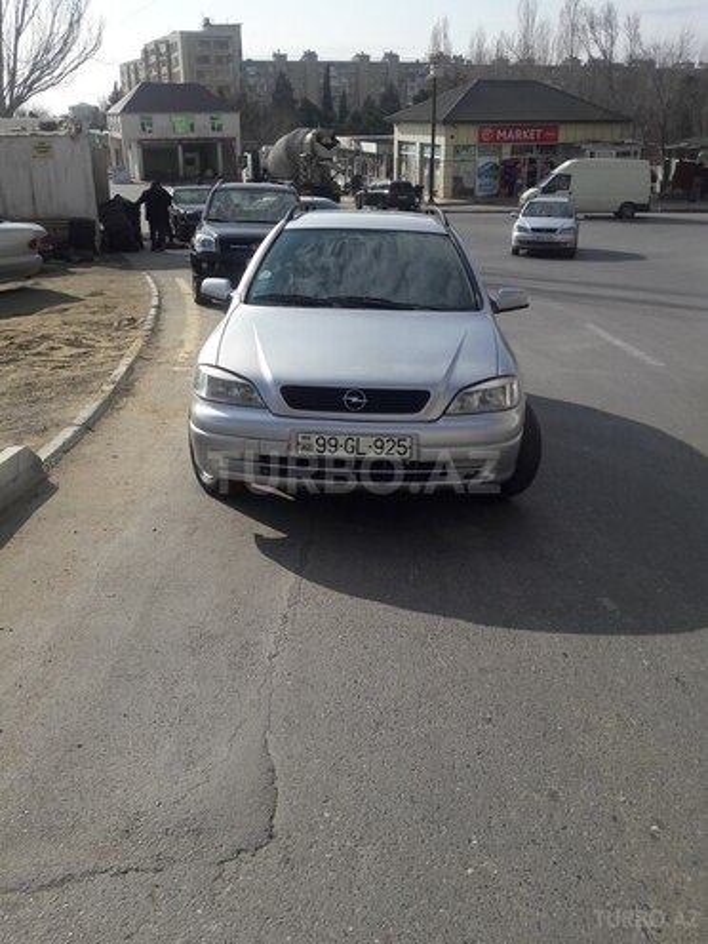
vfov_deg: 63.4
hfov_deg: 49.7
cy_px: 472
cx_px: 354
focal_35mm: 28
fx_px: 764
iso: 40
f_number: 1.9
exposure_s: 1/2392
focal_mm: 3.7
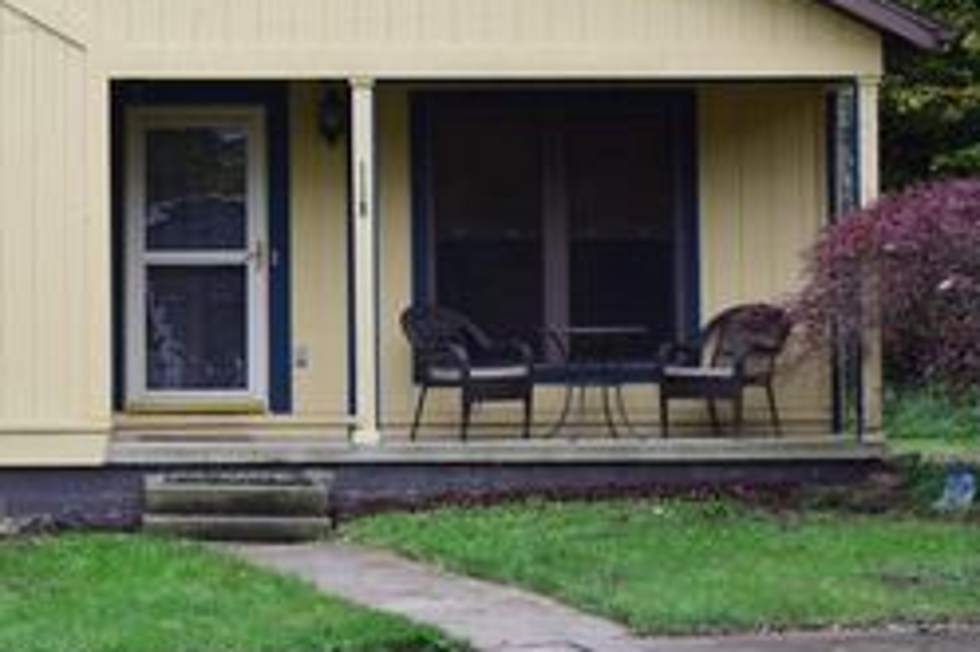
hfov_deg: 19.7
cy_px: 225
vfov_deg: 13.3
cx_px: 225
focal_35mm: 103
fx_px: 2802
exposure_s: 1/160
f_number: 6.3
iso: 250
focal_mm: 34
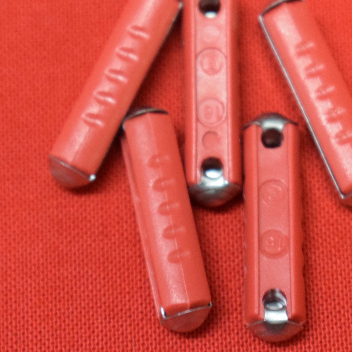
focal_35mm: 179
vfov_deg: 9.8
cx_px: 213
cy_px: 141
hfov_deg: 9.8
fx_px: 2060
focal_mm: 55
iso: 1600
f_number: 5.6
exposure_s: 1/60
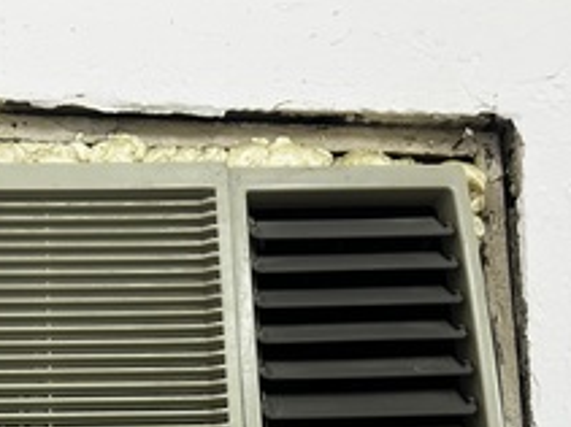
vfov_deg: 26.3
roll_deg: +0.2
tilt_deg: +6.0
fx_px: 857
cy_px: 445
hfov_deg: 35.5
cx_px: 104
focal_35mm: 52
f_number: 1.78
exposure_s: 1/60
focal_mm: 6.86
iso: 400
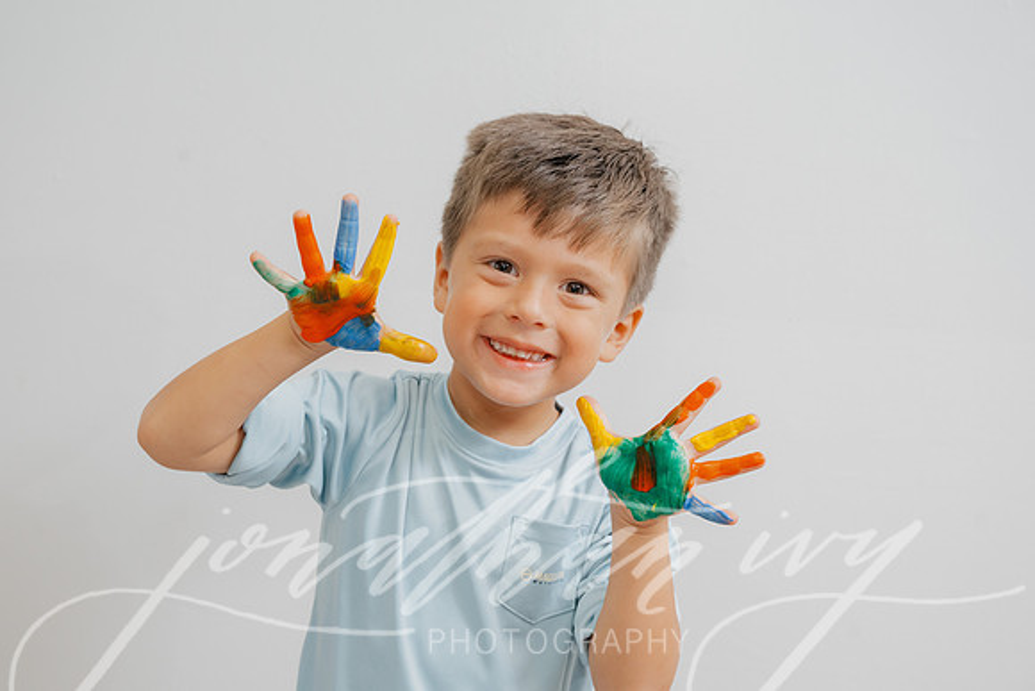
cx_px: 518
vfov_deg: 21.9
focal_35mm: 62
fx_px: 1783
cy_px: 346
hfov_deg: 32.4
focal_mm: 62
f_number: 5.6
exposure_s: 1/200
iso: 1250
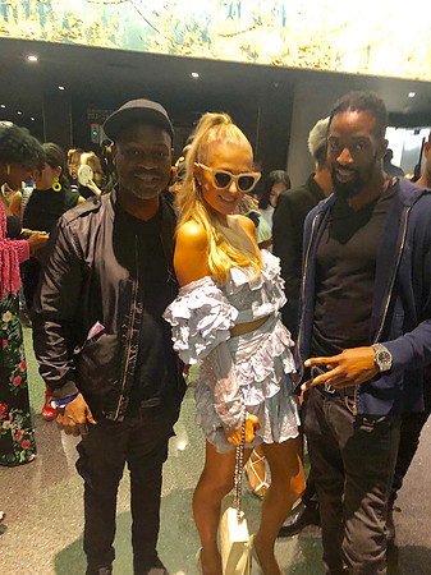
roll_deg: -4.0
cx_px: 216
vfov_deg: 63.5
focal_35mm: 28
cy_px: 288
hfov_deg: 49.7
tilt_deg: -13.6
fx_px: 465
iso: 100
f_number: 1.8
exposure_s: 1/5
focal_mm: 3.99
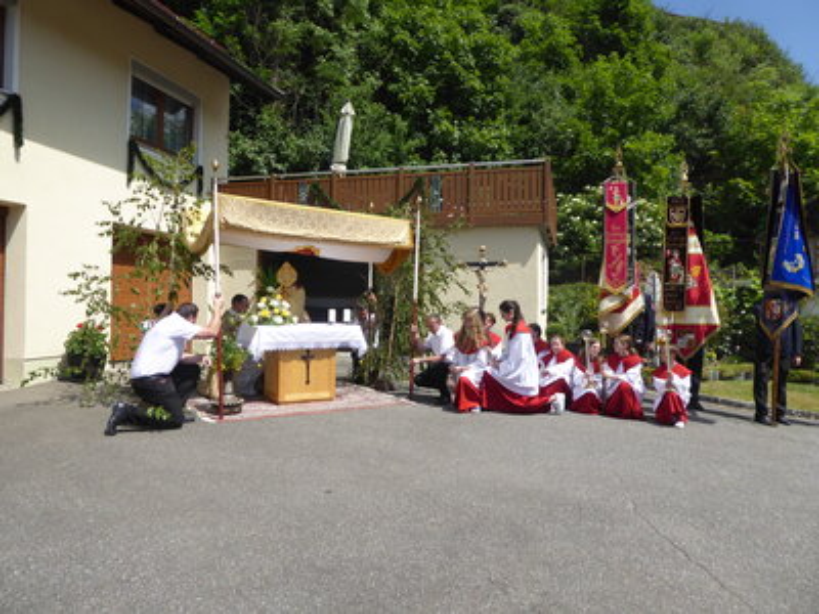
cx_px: 410
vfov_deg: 54.9
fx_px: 591
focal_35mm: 25
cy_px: 307
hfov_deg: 69.4
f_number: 3.3
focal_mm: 4.3
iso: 100
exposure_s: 1/1300
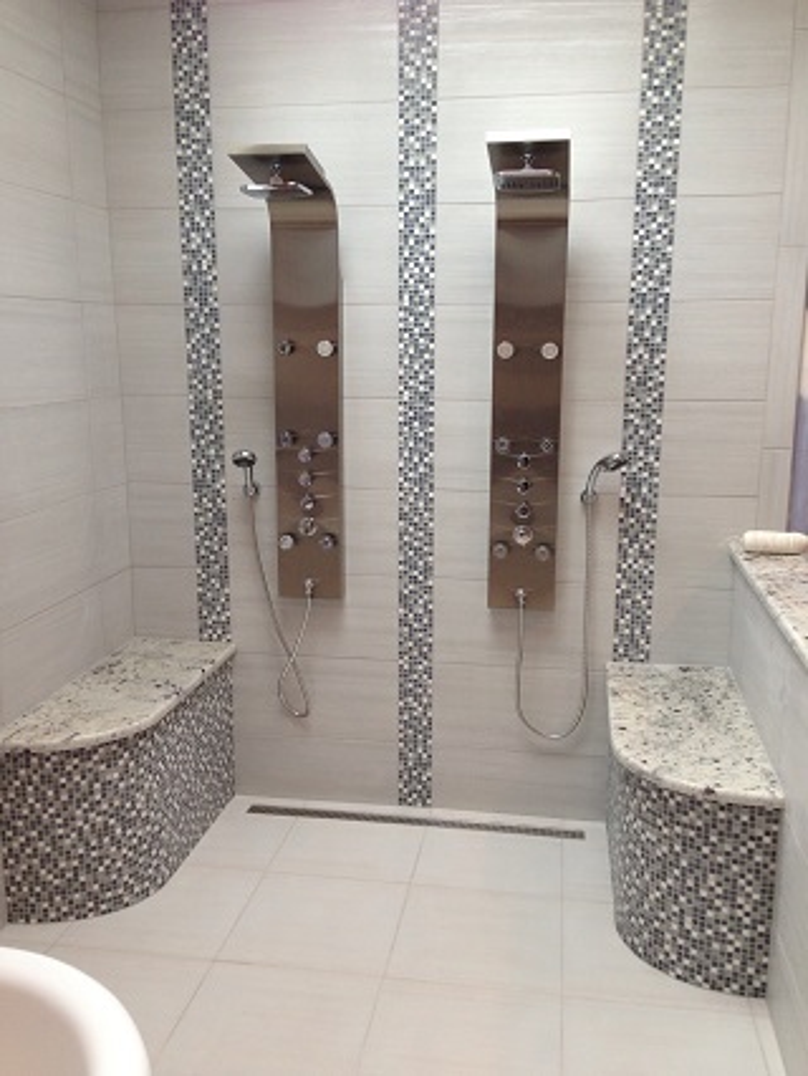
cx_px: 404
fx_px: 1026
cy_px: 538
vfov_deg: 55.3
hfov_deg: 43.0
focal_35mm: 33
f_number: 2.4
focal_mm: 4.13
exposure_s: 1/60
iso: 64
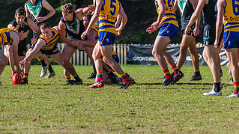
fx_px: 4098
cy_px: 60
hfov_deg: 3.3
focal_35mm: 647
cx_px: 44
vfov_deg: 1.9
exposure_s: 1/1600
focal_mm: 310
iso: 640
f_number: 6.3
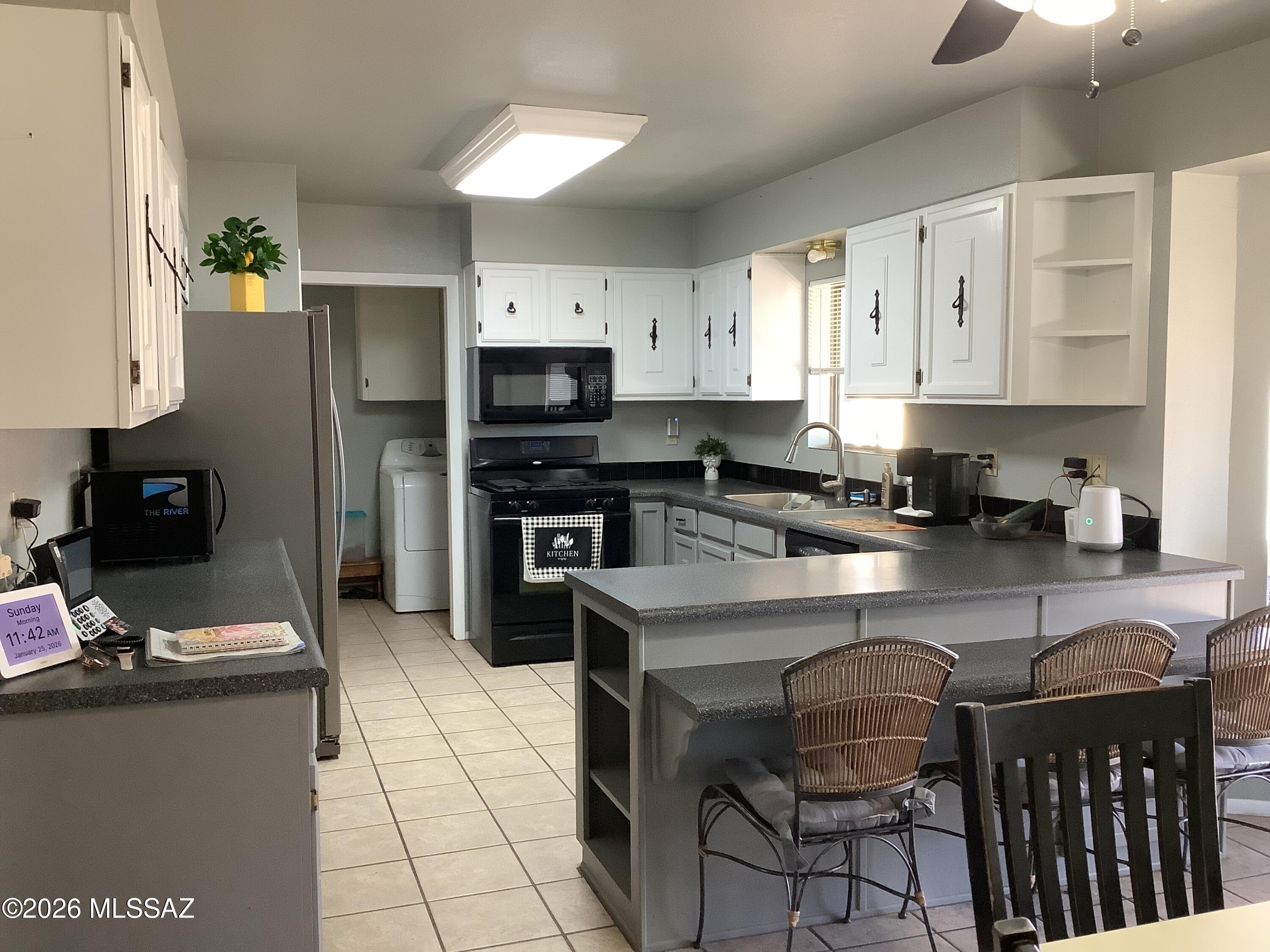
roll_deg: +0.9
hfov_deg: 58.4
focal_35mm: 31
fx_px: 1137
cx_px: 635
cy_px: 476
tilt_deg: -5.4
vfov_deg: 45.4
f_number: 2.4
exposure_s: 1/60
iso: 250
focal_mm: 3.3
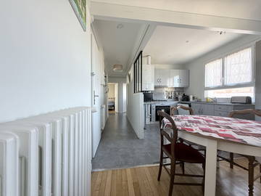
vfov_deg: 85.7
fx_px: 106
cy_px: 98
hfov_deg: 102.1
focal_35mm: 14
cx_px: 130
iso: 320
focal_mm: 2.22
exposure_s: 1/99
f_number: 2.2
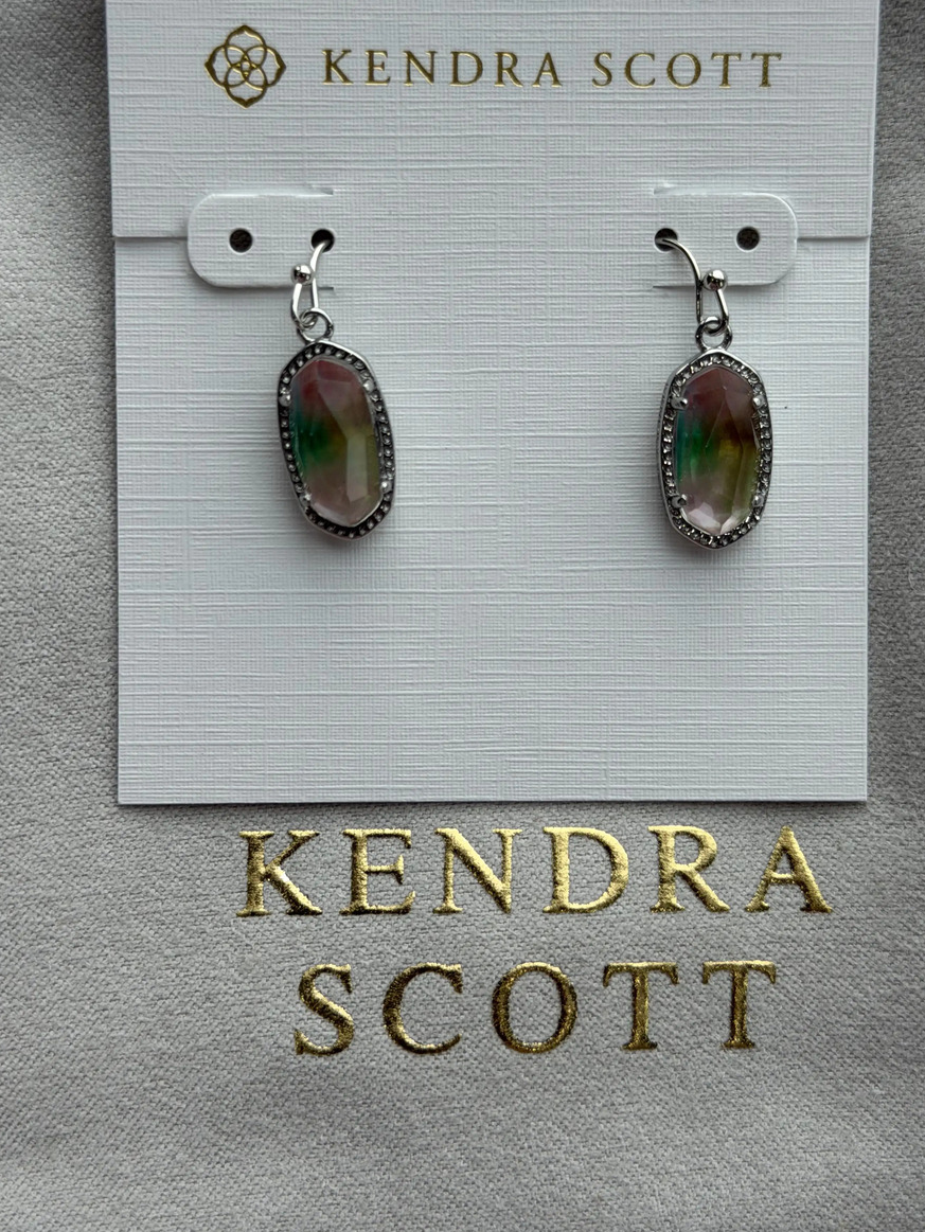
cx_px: 495
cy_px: 537
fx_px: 1959
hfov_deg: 26.6
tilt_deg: -79.6
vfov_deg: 34.9
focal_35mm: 55
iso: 64
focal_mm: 6.76
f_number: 1.78
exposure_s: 1/452
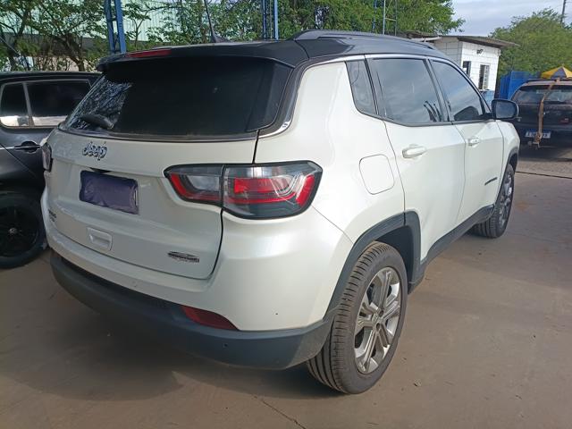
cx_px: 286
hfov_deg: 67.3
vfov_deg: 53.1
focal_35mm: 26
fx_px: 430
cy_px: 214
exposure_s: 1/705
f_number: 1.8
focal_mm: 4.81
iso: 151
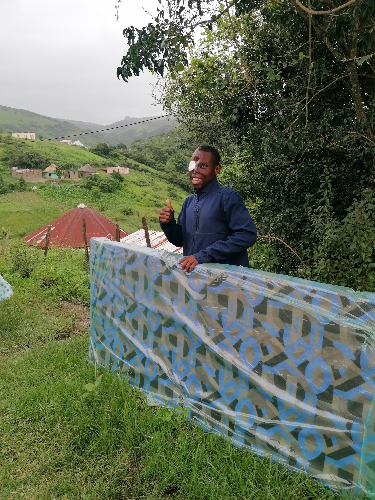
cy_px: 250
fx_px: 390
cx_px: 188
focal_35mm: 27
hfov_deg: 51.4
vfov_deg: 65.3
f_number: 1.8
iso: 50
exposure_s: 1/115
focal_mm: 4.75
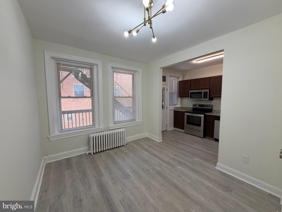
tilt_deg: -5.0
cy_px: 106
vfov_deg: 85.7
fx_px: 114
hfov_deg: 102.1
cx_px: 141
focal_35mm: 14
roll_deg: +0.5
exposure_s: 1/120
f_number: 2.2
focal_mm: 2.22
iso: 125
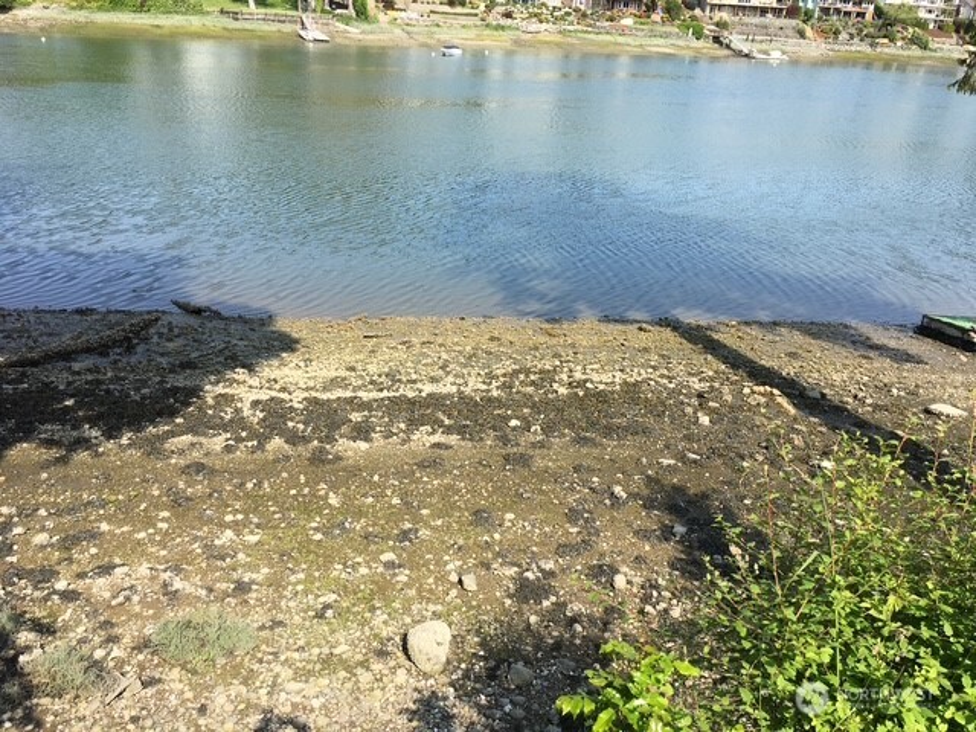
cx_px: 488
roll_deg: -2.2
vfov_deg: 48.2
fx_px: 818
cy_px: 366
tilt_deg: -23.1
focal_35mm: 29
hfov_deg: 61.7
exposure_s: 1/761
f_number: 2.2
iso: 25
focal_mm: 4.15
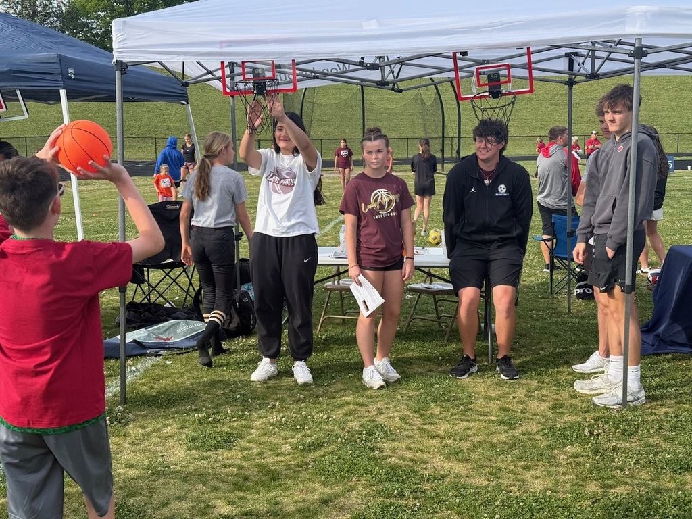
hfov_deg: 39.7
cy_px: 260
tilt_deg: -7.0
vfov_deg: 30.3
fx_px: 960
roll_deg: +1.1
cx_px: 346
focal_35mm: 48
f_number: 1.78
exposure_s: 1/1795
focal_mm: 6.76
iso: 64
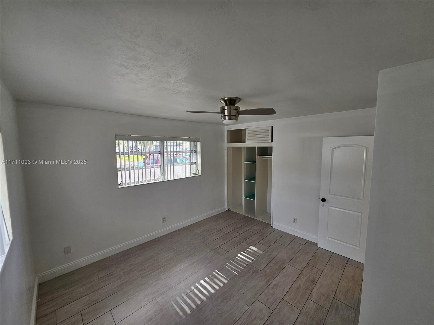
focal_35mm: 13
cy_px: 162
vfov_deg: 89.9
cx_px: 217
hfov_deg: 106.2
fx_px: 163
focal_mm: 1.7
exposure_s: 1/60
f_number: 2.2
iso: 32
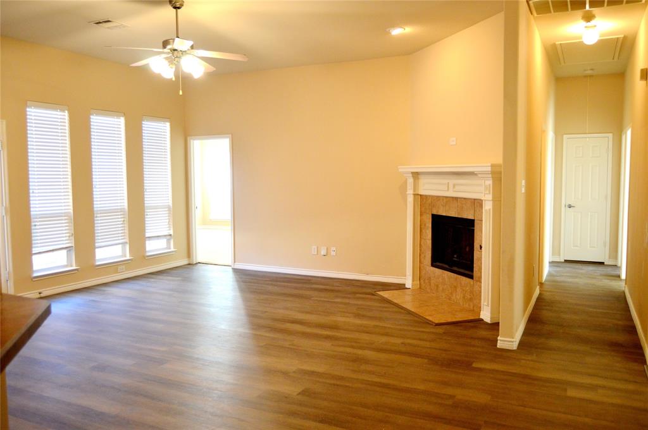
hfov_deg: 64.6
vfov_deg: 45.6
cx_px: 324
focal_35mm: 28
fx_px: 512
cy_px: 215
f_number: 3.5
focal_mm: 19
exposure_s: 1/60
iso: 900
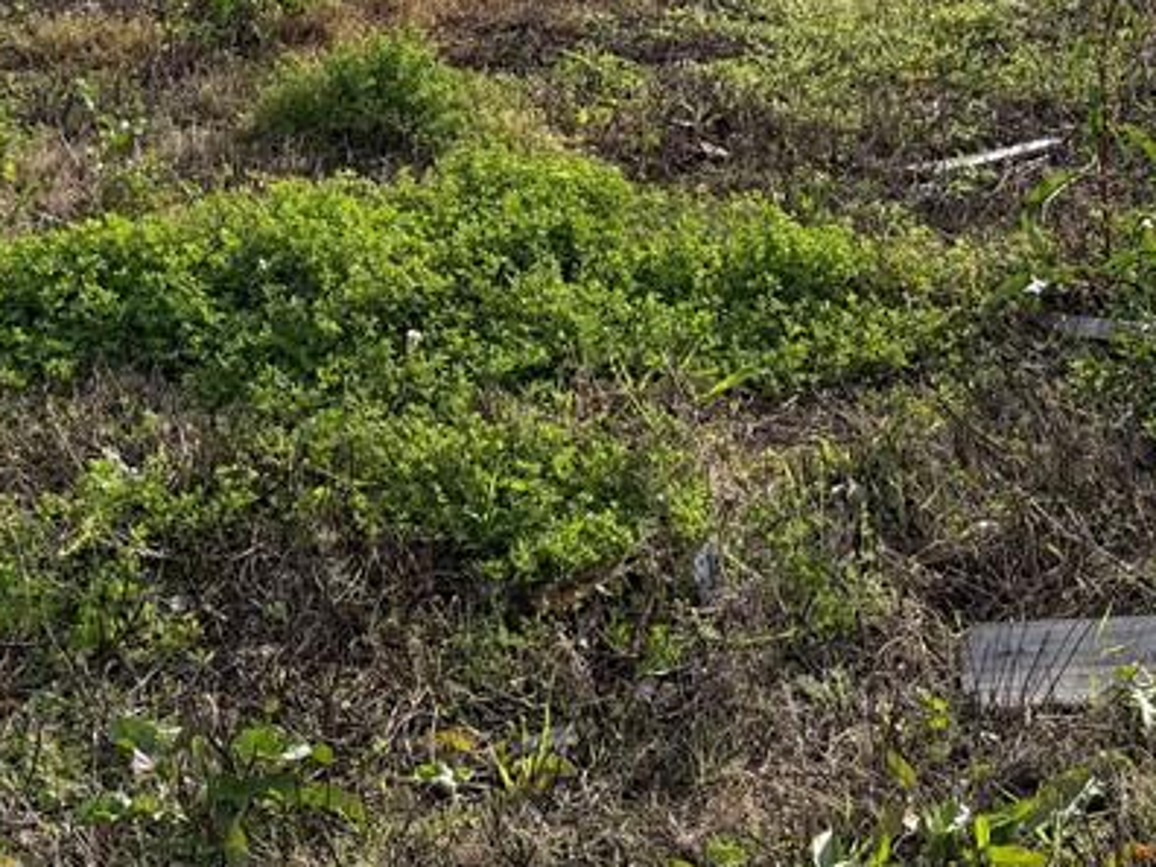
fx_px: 2070
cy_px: -99
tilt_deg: -8.0
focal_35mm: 62
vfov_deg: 22.3
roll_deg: +0.3
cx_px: 668
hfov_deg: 31.1
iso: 100
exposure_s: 1/3953
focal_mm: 6.76
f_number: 1.78
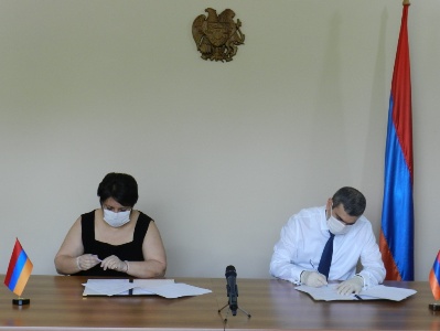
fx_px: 585
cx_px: 220
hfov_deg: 41.2
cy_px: 166
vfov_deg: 31.6
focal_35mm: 46
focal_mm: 8.1
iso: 280
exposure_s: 1/30
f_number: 4.2
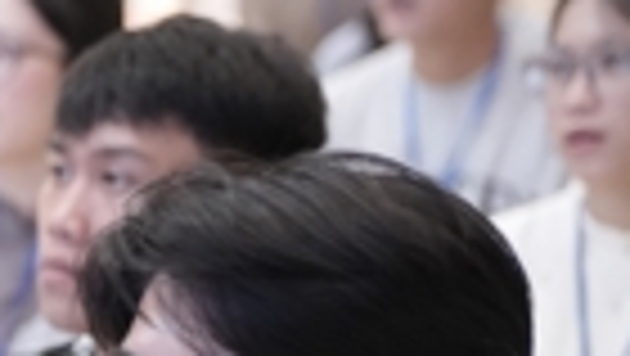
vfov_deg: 3.5
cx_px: -774
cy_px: 696
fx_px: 5851
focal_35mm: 350
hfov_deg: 6.0
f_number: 2.8
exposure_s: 1/125
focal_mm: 72
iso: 3200
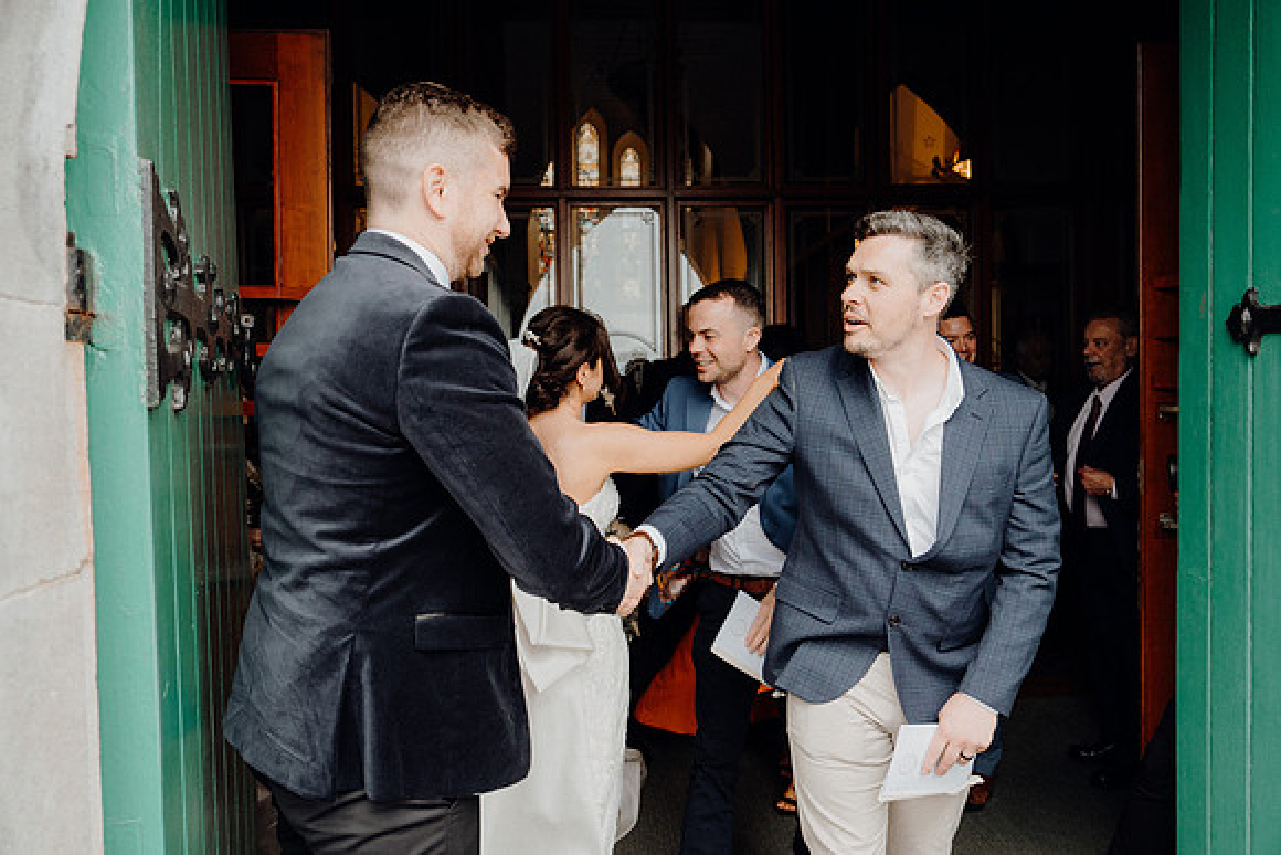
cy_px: 428
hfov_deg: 67.4
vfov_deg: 48.0
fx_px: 961
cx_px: 640
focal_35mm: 27
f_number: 3.5
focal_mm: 27
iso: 250
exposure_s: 1/200
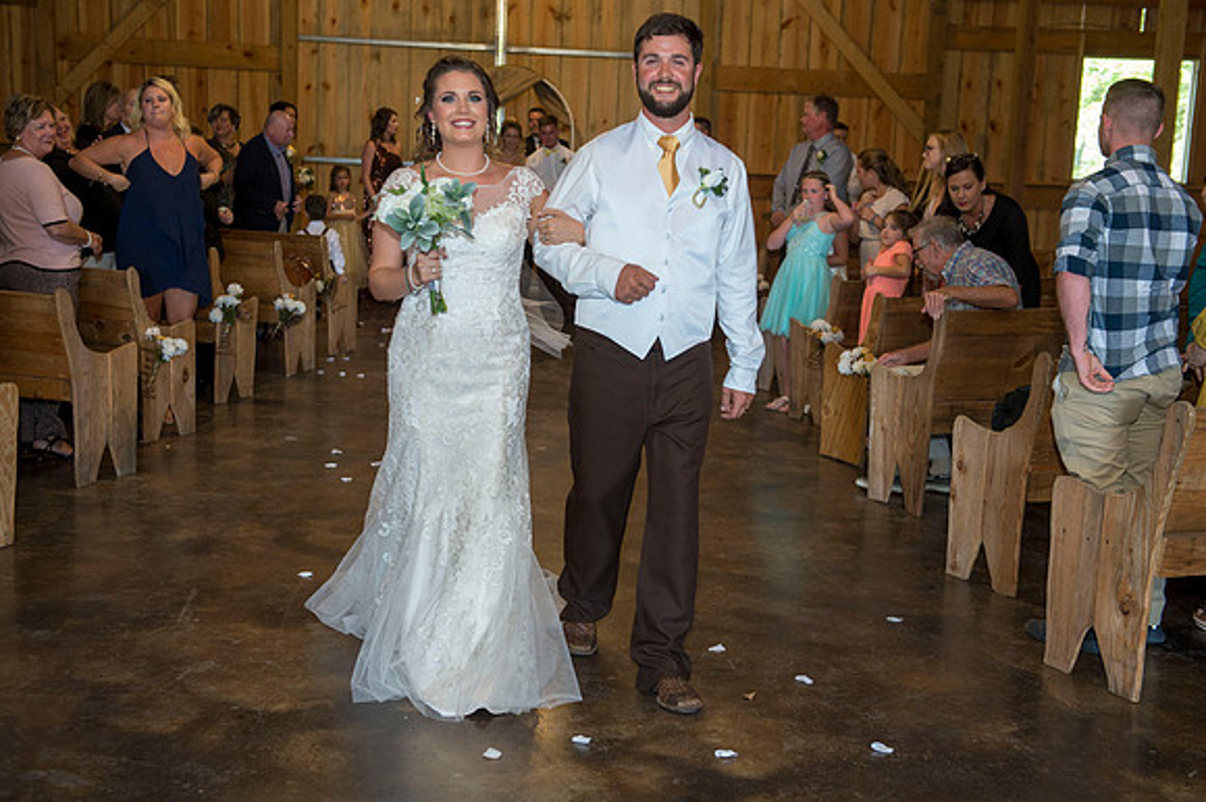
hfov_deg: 41.1
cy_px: 401
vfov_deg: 28.0
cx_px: 603
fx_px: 1607
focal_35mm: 48
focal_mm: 48
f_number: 4.5
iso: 1600
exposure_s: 1/250
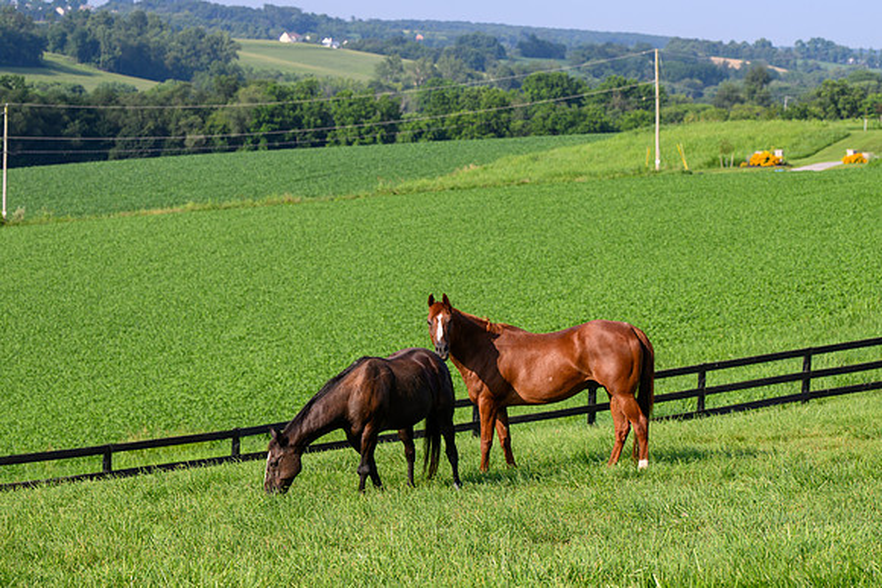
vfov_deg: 9.9
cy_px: 223
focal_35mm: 138
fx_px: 3381
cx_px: 502
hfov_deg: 14.9
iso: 100
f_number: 5.6
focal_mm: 110
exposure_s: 1/400
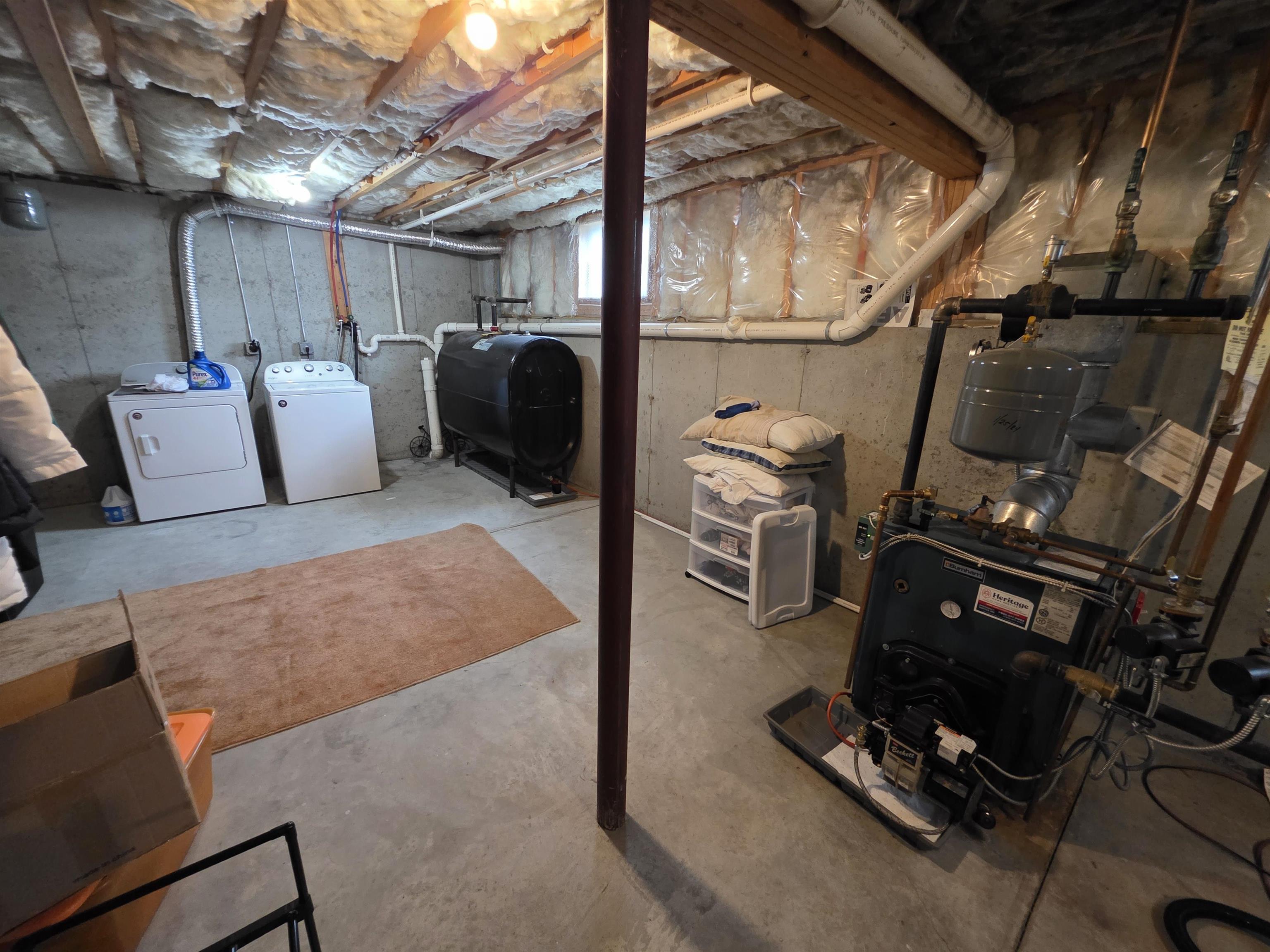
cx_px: 635
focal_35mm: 13
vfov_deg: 89.9
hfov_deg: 106.2
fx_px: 477
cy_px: 476
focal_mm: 2.2
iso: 640
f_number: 1.9
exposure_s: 1/60
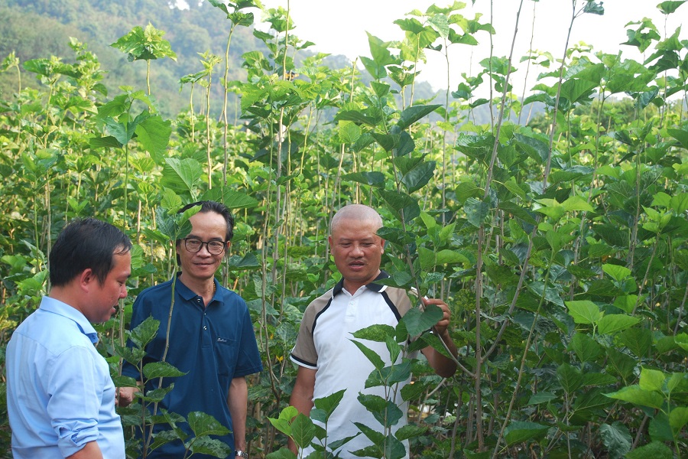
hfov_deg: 24.6
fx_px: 1577
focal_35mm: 82
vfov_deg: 16.6
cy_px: 230
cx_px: 344
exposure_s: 1/125
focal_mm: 55
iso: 200
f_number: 5.6
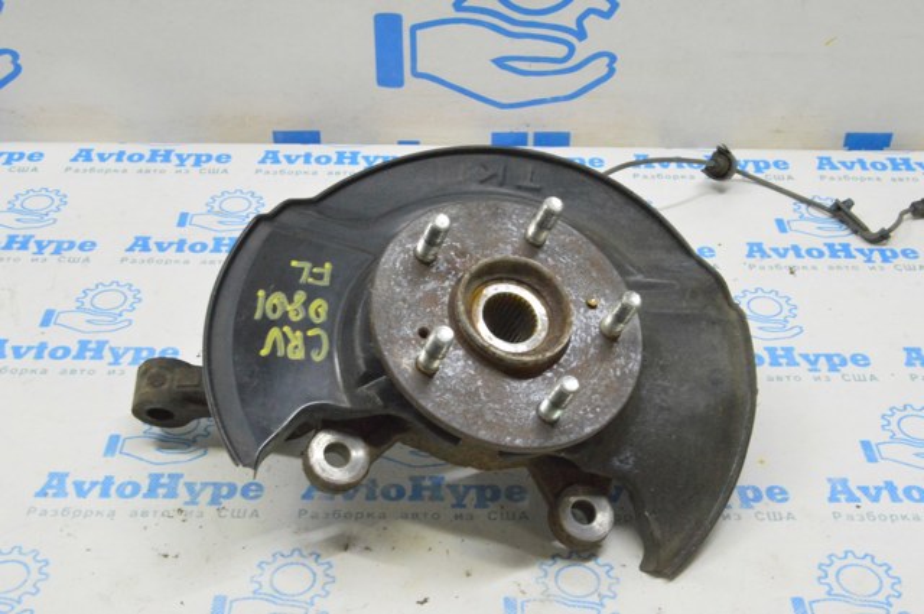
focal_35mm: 48
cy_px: 307
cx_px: 462
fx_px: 1230
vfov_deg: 28.0
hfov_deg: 41.2
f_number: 20
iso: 6400
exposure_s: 1/15
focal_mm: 32
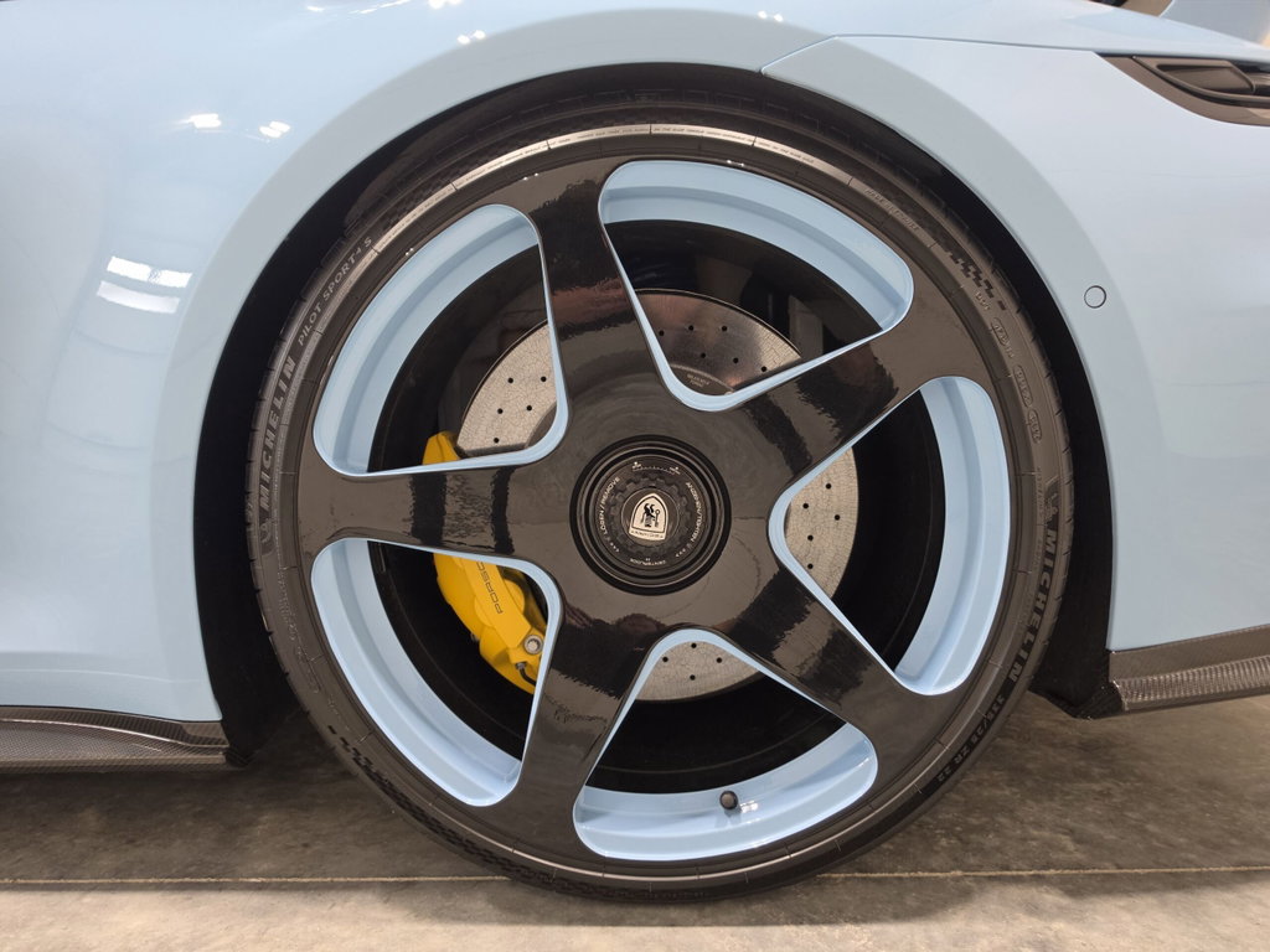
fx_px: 844
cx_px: 635
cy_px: 476
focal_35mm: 23
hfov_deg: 73.9
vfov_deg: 58.9
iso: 200
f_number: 1.4
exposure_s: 1/120
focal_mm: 6.5
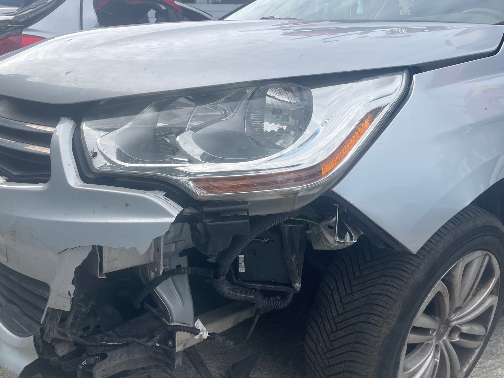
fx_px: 466
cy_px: 227
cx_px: 217
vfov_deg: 43.9
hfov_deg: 56.6
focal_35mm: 32
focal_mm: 4.2
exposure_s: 1/686
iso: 32
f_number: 1.6
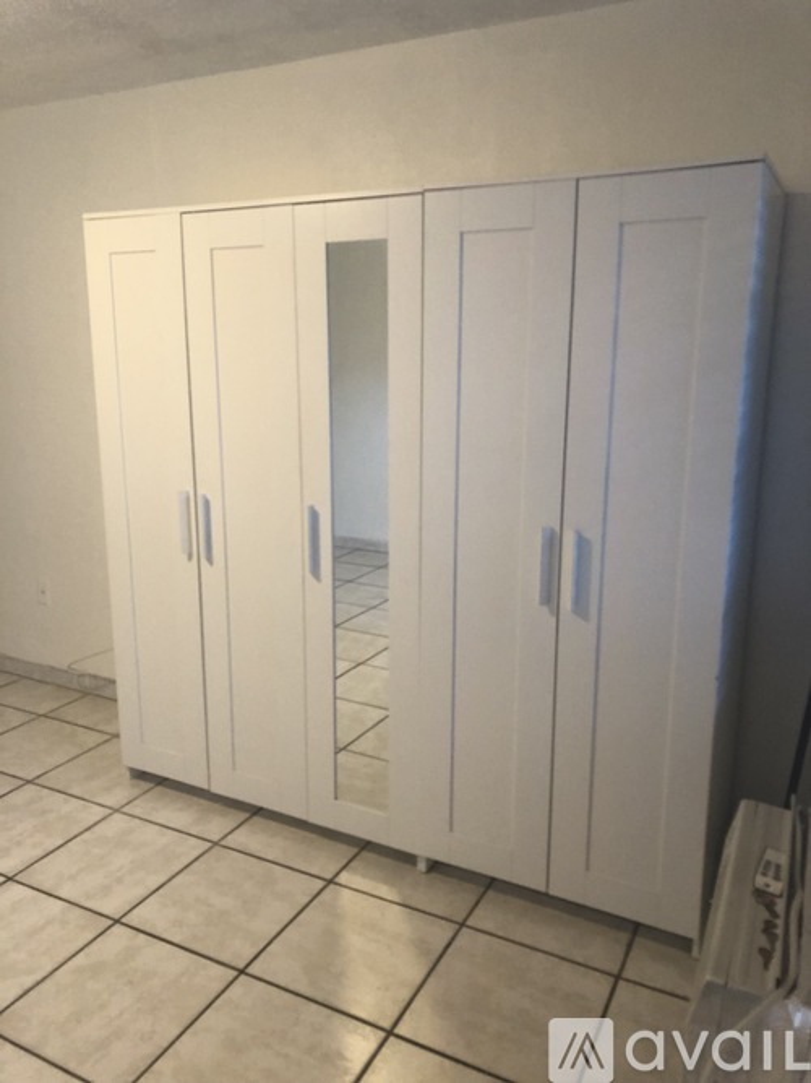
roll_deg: +0.1
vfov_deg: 63.5
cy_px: 542
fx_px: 875
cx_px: 406
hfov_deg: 49.7
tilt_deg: -11.6
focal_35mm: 28
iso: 40
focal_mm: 3.99
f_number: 1.8
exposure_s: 1/17
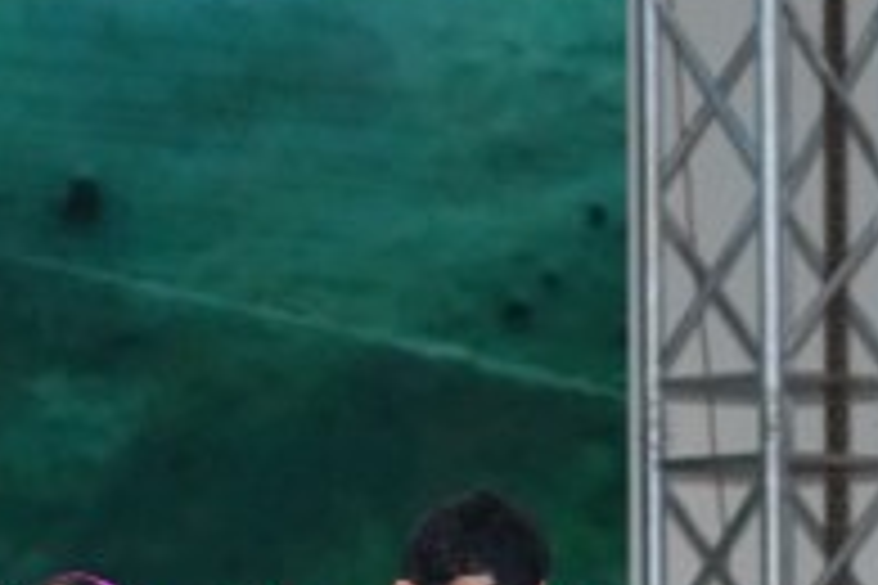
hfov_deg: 4.8
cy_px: 988
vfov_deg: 3.2
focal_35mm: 431
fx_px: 10511
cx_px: -185
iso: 2000
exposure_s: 1/200
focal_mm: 70
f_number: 4.5
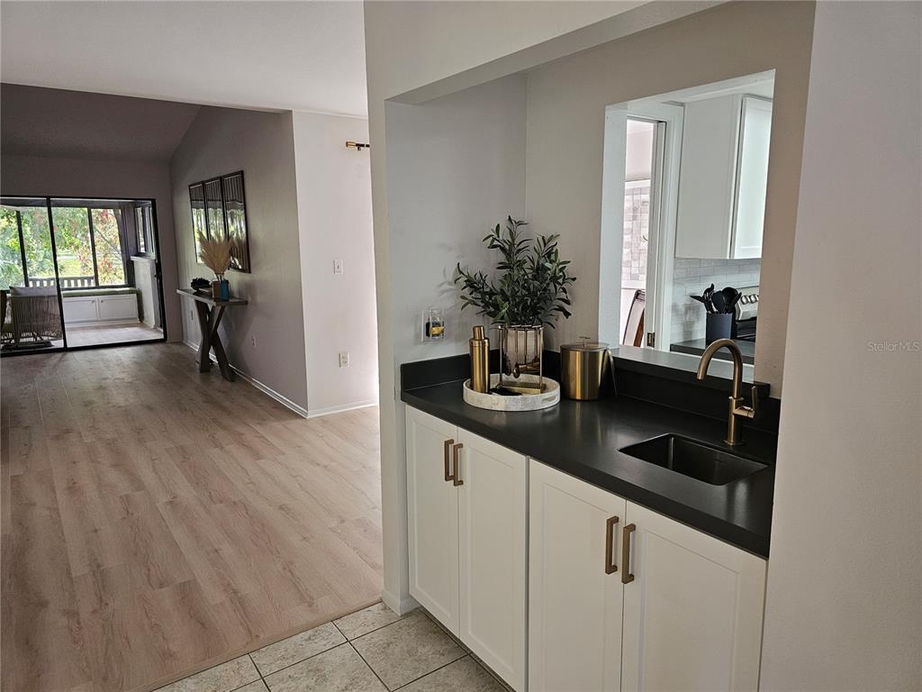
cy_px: 346
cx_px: 461
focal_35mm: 23
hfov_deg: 73.9
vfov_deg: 58.9
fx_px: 613
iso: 400
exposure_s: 1/120
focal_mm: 6.3
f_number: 1.7
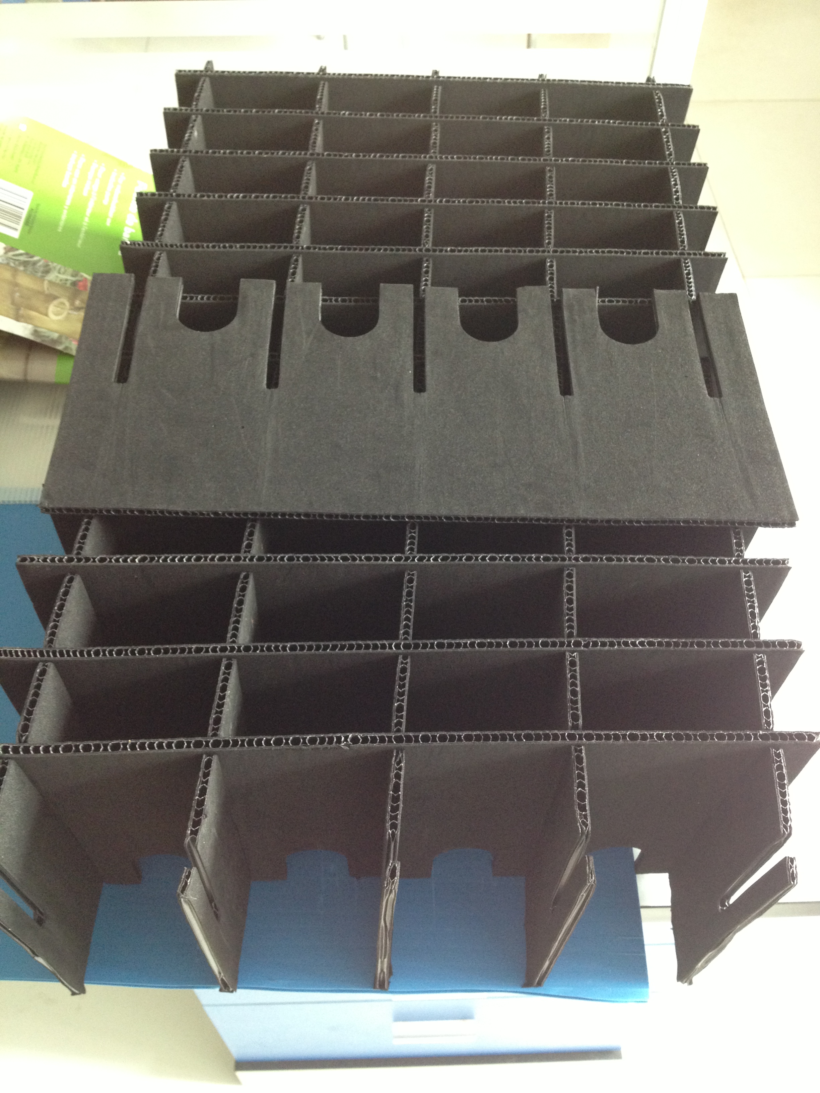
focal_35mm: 35
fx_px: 1105
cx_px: 410
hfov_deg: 40.7
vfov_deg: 52.6
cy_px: 546
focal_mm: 4.28
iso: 160
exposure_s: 1/20
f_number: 2.4
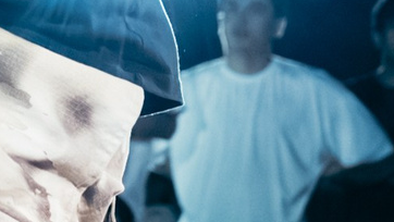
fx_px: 2759
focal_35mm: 264
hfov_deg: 8.1
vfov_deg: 4.6
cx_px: -48
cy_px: 76
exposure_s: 1/800
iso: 3200
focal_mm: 29
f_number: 2.8
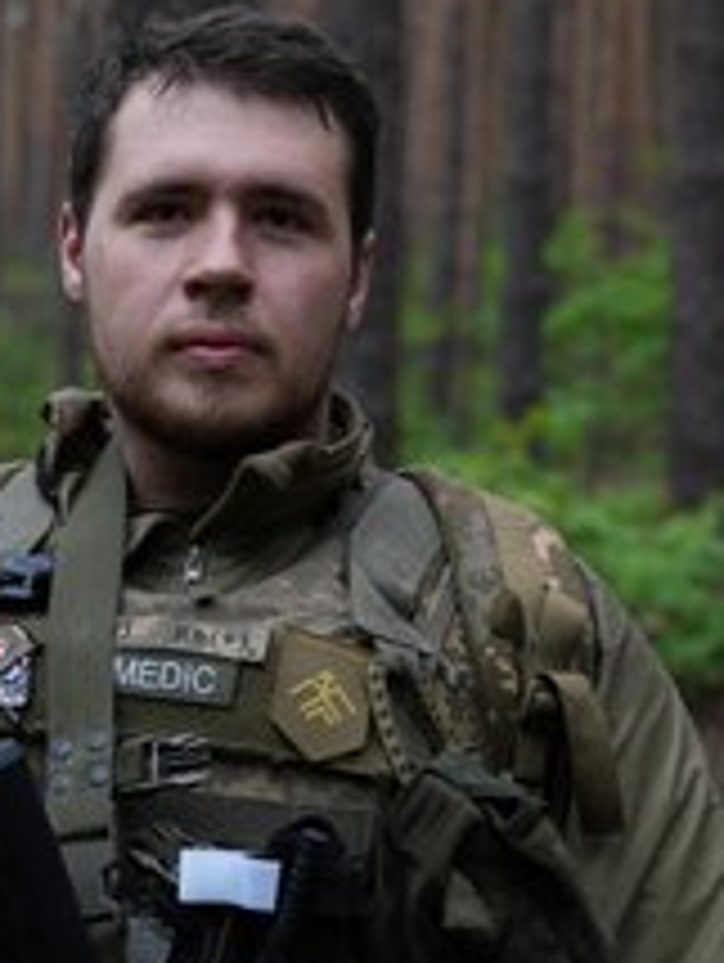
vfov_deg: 22.2
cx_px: 333
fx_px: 2449
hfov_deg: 16.8
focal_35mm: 88
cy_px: 479
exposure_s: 1/250
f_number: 4
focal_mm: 49
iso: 100
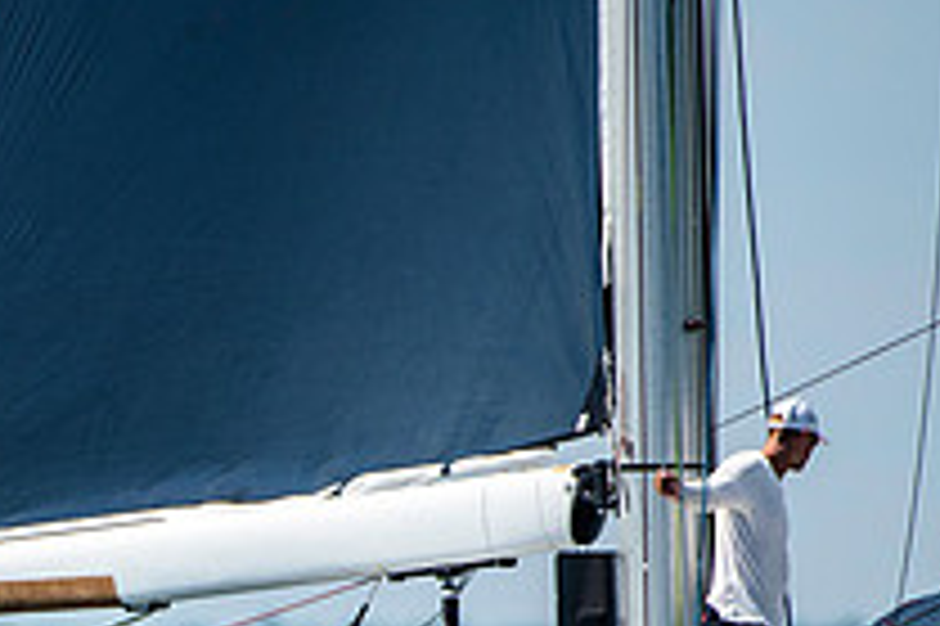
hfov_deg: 1.2
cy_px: 817
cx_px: -274
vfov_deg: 0.8
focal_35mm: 1668
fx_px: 43518
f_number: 5
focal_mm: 400
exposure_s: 1/2500
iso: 400
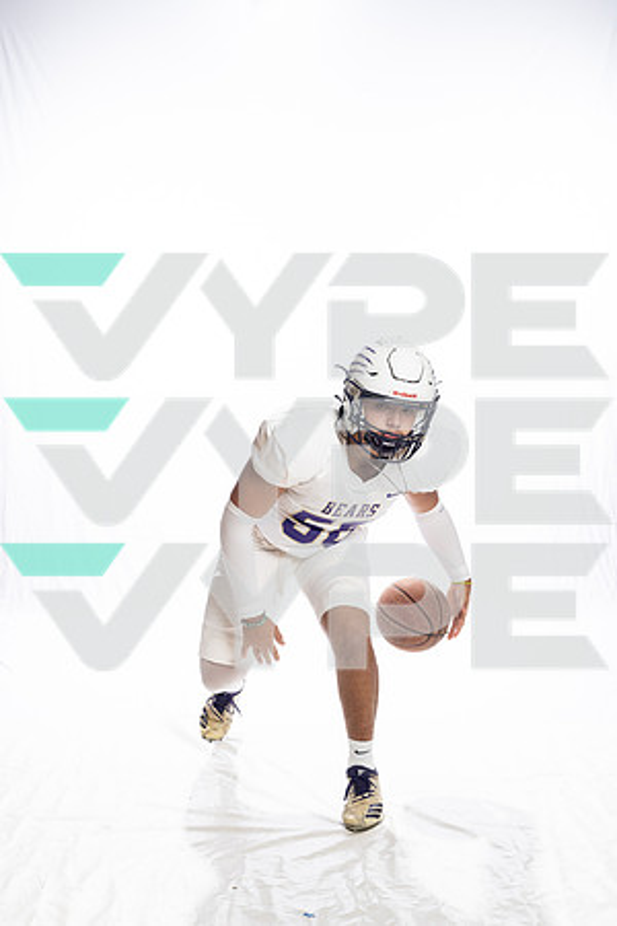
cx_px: 308
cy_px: 463
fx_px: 1311
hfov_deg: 26.5
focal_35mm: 51
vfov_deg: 38.9
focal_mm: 51
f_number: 8
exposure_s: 1/250
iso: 800
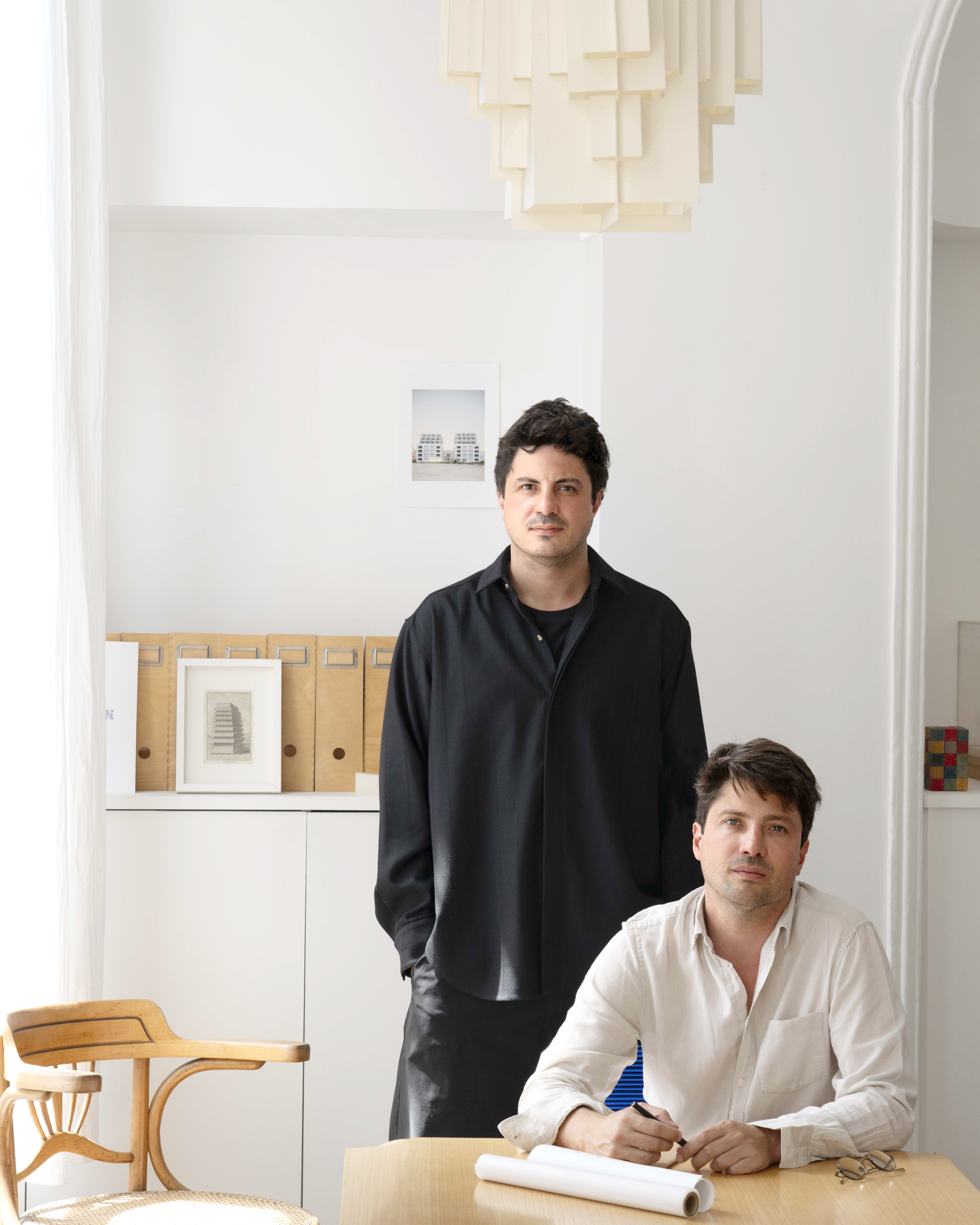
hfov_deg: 18.3
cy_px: 714
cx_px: 494
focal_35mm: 84
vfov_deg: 22.7
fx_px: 3045
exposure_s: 1/125
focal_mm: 74
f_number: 8
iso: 500
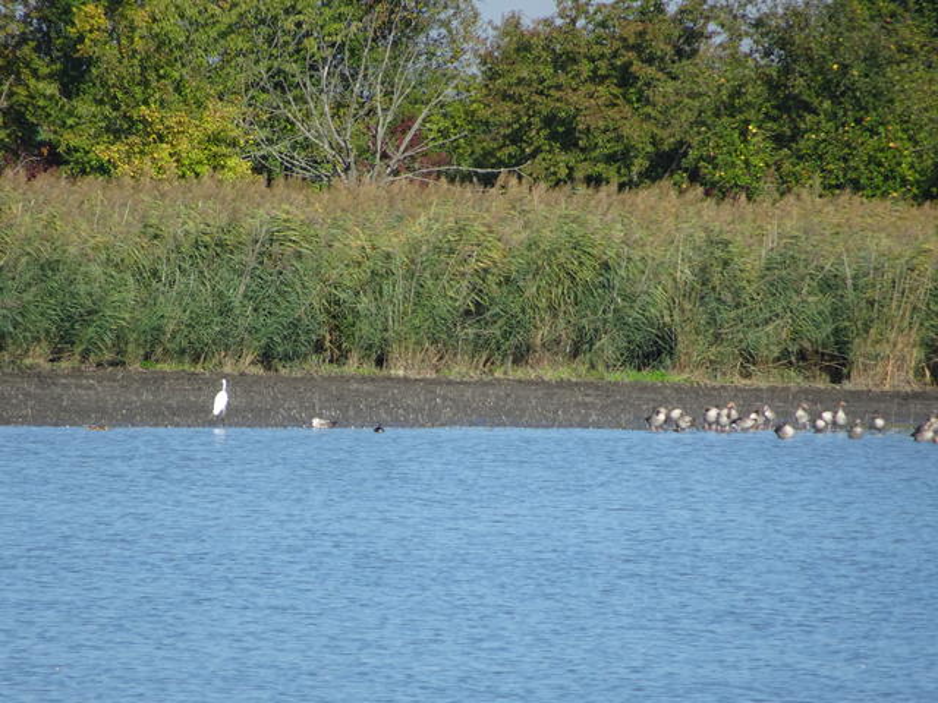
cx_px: 469
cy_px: 352
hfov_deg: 2.8
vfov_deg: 2.1
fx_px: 19510
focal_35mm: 720
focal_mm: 123
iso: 80
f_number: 6.4
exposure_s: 1/250
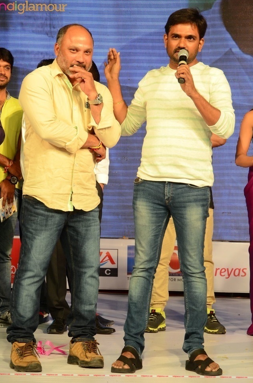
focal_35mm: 124
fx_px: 1309
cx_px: 115
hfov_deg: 11.0
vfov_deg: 16.6
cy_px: 207
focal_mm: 75
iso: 1000
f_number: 6.3
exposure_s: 1/125
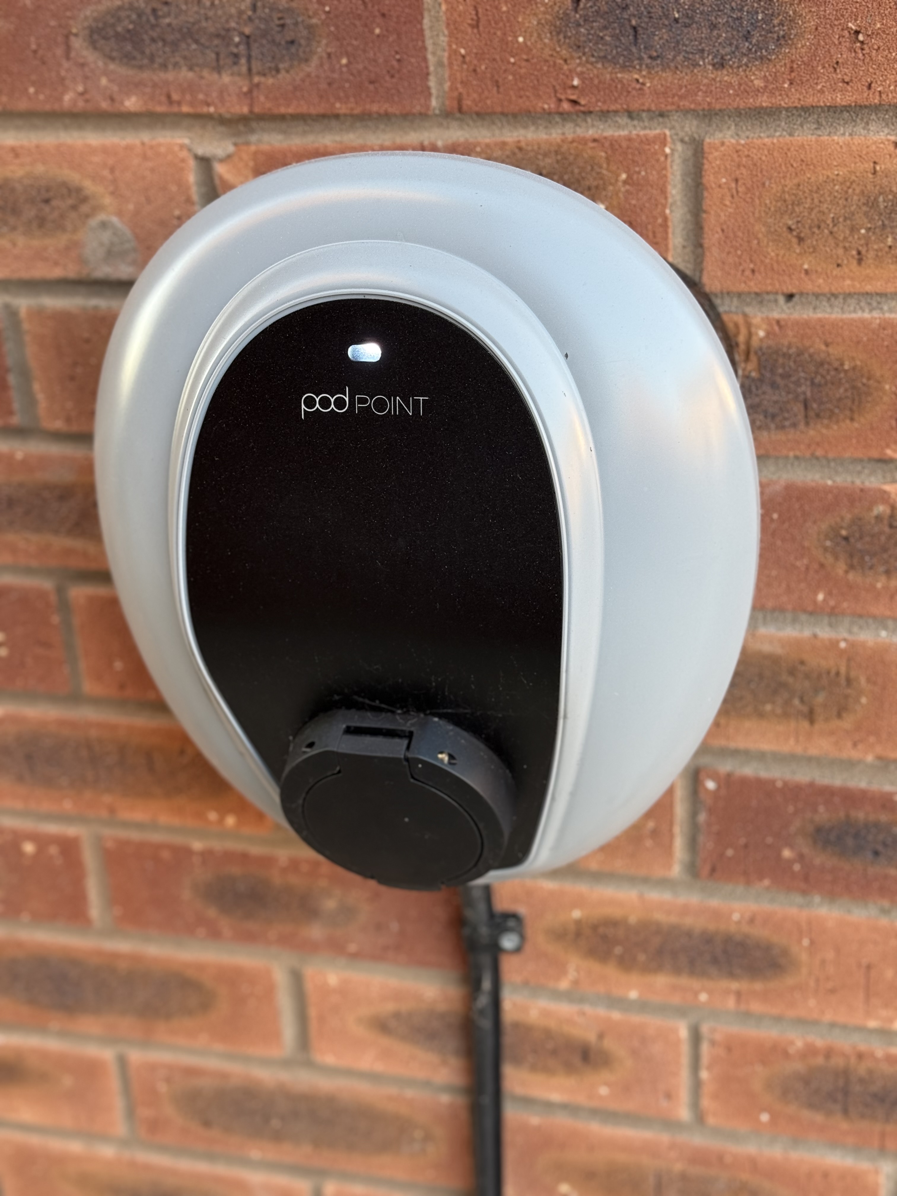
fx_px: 1658
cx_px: 448
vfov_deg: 39.7
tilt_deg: -23.8
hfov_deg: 30.3
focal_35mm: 48
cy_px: 598
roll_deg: +2.5
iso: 80
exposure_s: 1/121
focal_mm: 6.76
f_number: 1.78
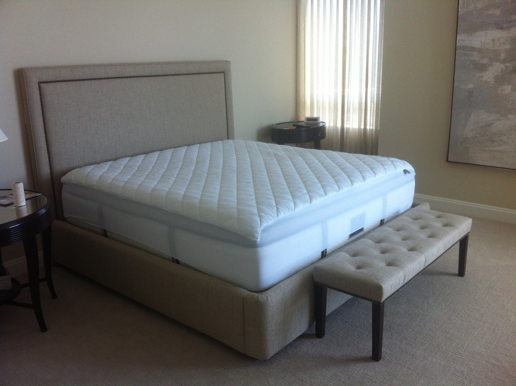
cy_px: 193
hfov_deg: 52.7
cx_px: 258
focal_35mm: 35
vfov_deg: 40.6
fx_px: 521
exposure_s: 1/60
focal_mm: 3.85
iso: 100
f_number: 2.8
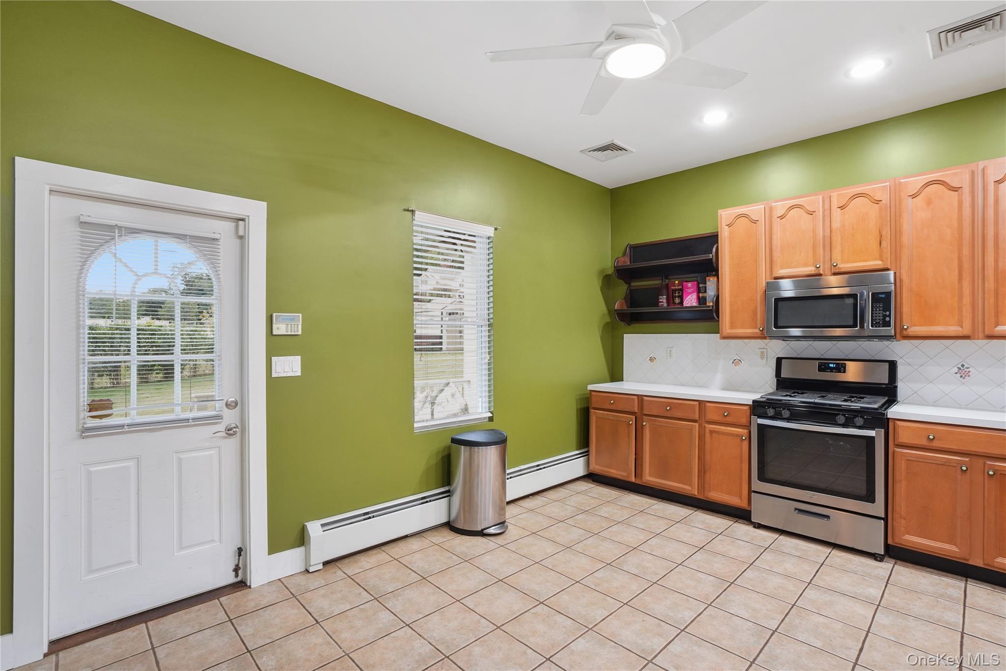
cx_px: 503
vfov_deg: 73.7
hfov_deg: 96.7
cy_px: 336
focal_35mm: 16
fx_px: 447
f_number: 9
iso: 400
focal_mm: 16
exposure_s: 1/2.5
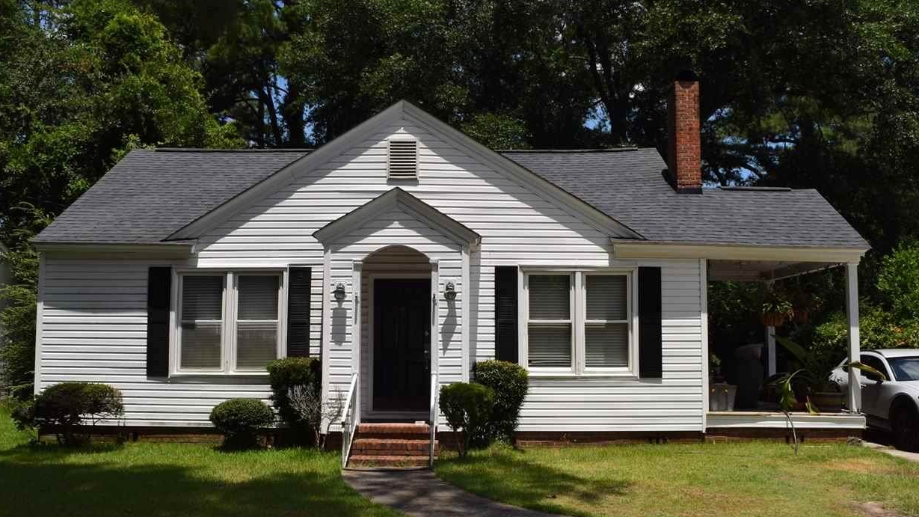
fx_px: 877
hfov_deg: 55.3
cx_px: 452
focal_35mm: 36
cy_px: 284
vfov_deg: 32.8
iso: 100
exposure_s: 1/200
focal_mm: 22
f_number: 11
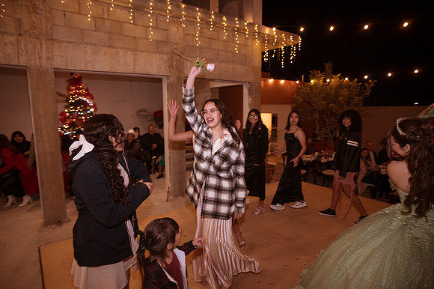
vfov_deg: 61.9
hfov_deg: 84.0
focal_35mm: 20
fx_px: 241
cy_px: 144
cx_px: 217
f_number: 3.5
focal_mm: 20
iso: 1600
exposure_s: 1/100
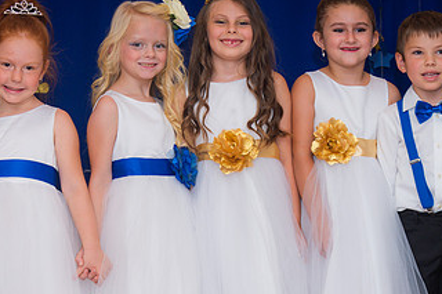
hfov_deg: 16.1
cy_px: 219
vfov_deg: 10.8
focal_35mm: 127
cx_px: 188
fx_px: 1558
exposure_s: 1/200
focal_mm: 70
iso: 320
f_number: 3.5
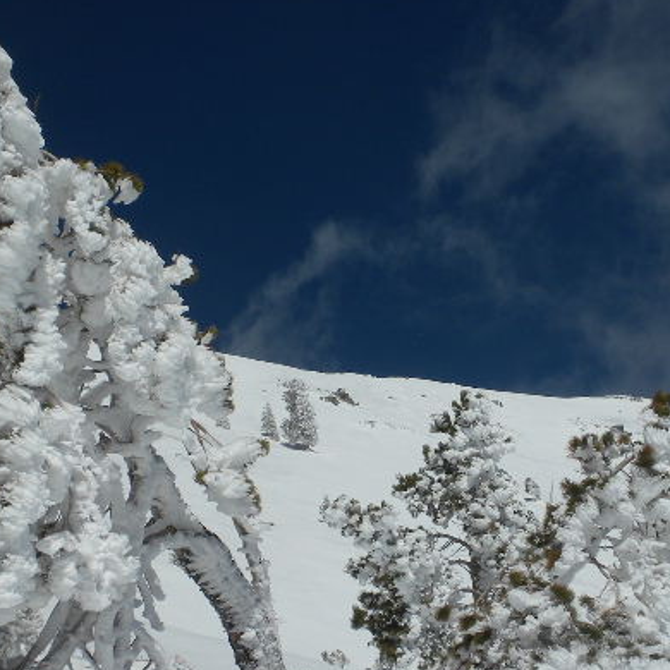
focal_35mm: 67
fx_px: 1467
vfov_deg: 25.6
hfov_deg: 25.7
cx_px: 397
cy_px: 423
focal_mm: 6.6
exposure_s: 1/532
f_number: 10
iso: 64
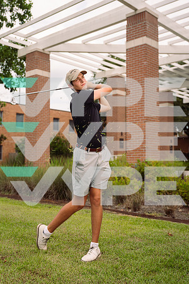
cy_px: 142
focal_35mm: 42
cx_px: 94
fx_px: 331
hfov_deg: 31.9
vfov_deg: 46.4
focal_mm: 42
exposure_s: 1/1000
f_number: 2.8
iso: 100
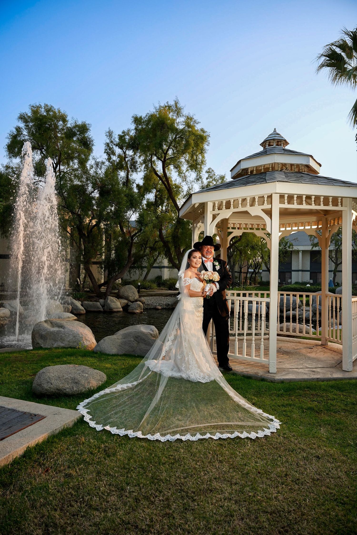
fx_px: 357
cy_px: 268
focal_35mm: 24
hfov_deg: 53.2
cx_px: 178
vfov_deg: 73.7
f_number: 4.5
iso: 100
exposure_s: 1/160
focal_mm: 24
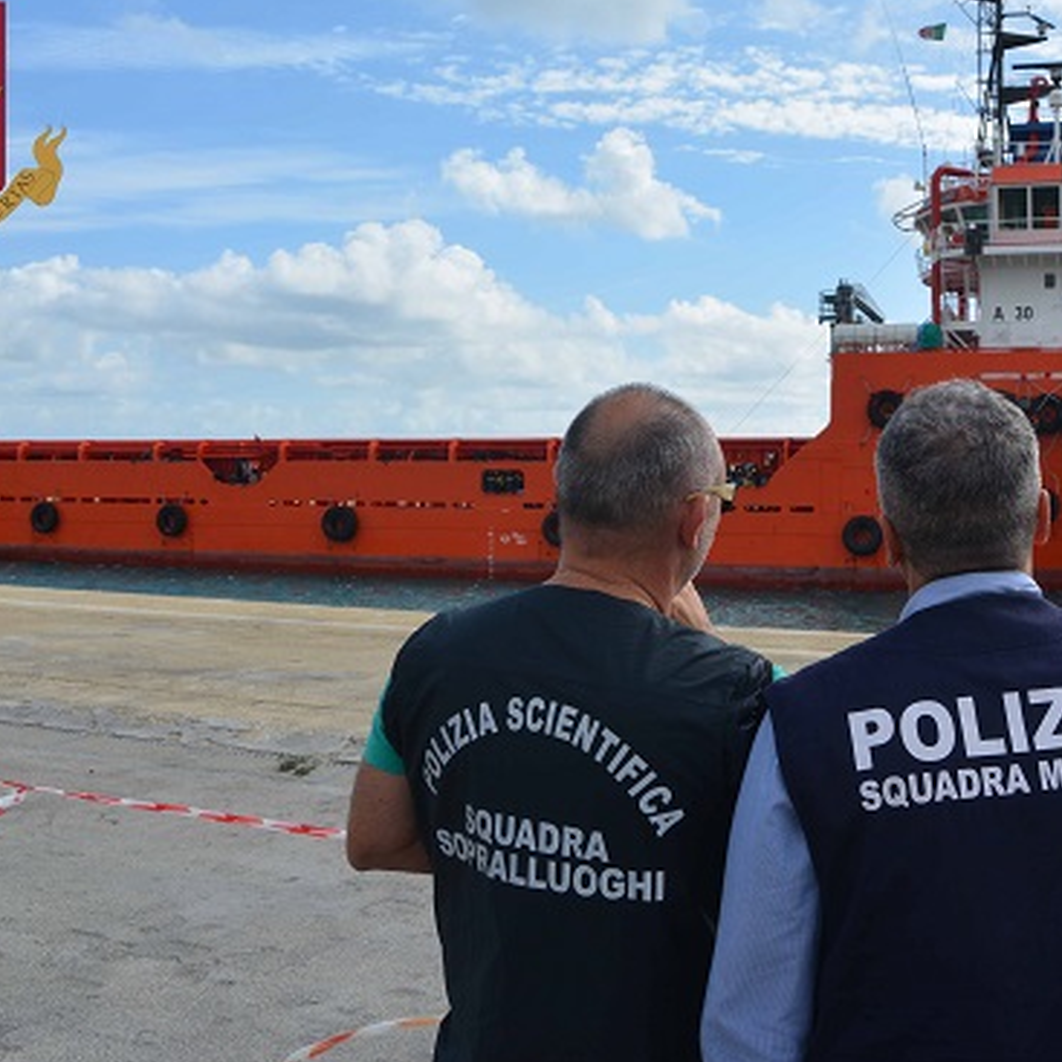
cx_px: 634
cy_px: 489
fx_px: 1388
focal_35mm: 40
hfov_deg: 41.7
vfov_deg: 41.8
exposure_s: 1/320
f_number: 9
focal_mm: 18
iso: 100
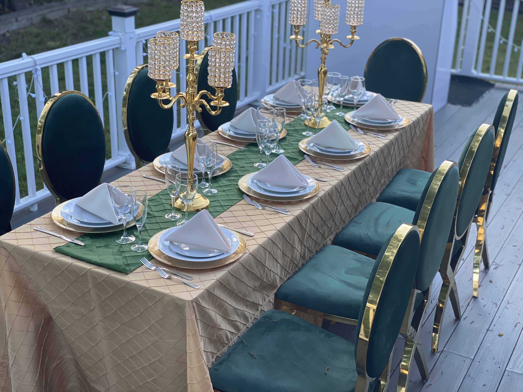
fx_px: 786
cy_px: 196
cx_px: 262
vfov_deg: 28.0
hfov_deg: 36.8
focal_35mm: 52
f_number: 2
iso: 25
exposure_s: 1/122
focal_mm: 6
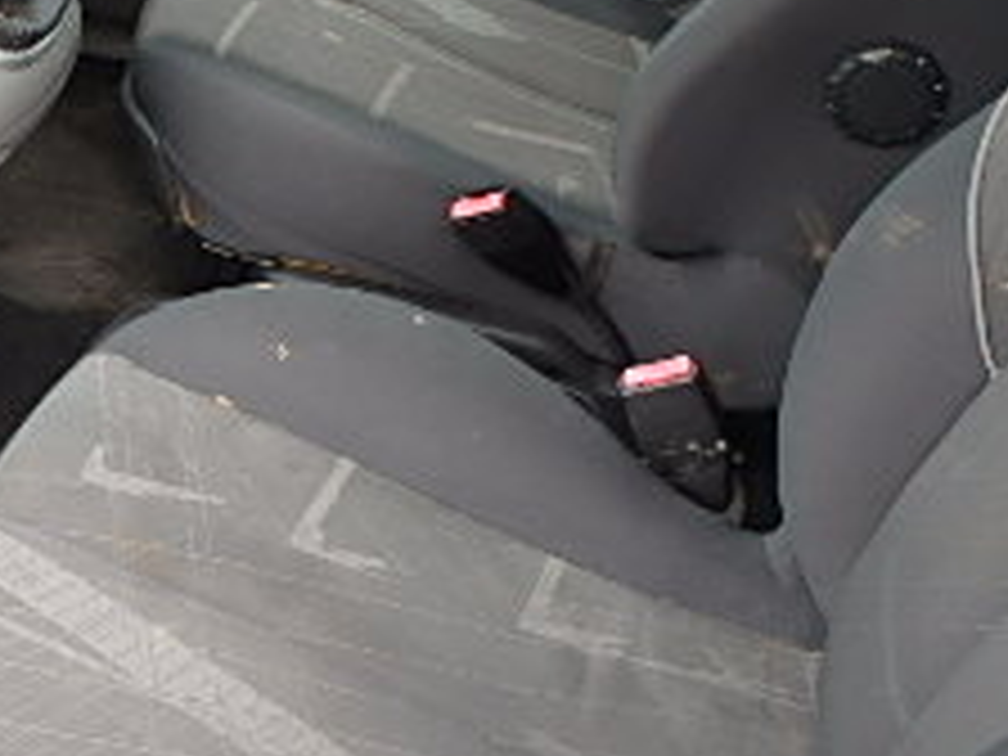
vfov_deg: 23.7
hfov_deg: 31.3
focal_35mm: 60
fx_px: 1747
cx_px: 184
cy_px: 72
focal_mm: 3.7
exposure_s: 1/80
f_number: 3.5
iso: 125
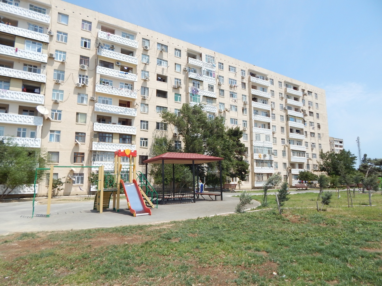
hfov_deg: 76.4
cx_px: 191
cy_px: 143
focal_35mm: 22
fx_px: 243
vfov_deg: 61.1
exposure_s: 1/640
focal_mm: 4
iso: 125
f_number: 6
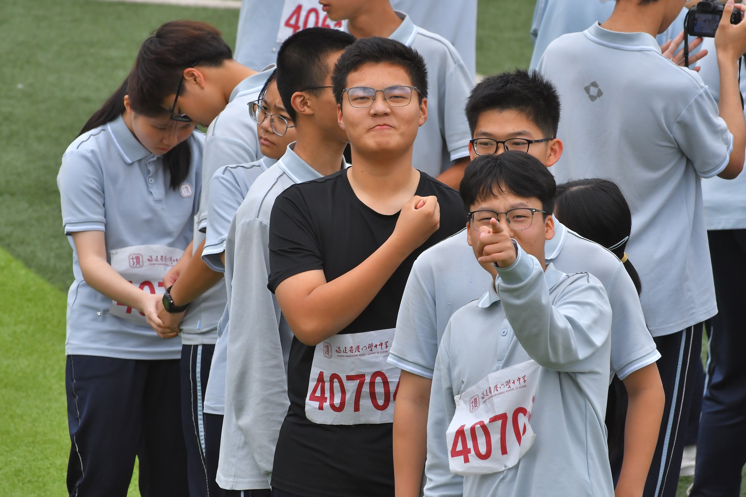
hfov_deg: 3.3
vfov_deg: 2.2
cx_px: 381
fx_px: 13138
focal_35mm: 634
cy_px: 237
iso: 1000
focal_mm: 400
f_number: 13
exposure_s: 1/640
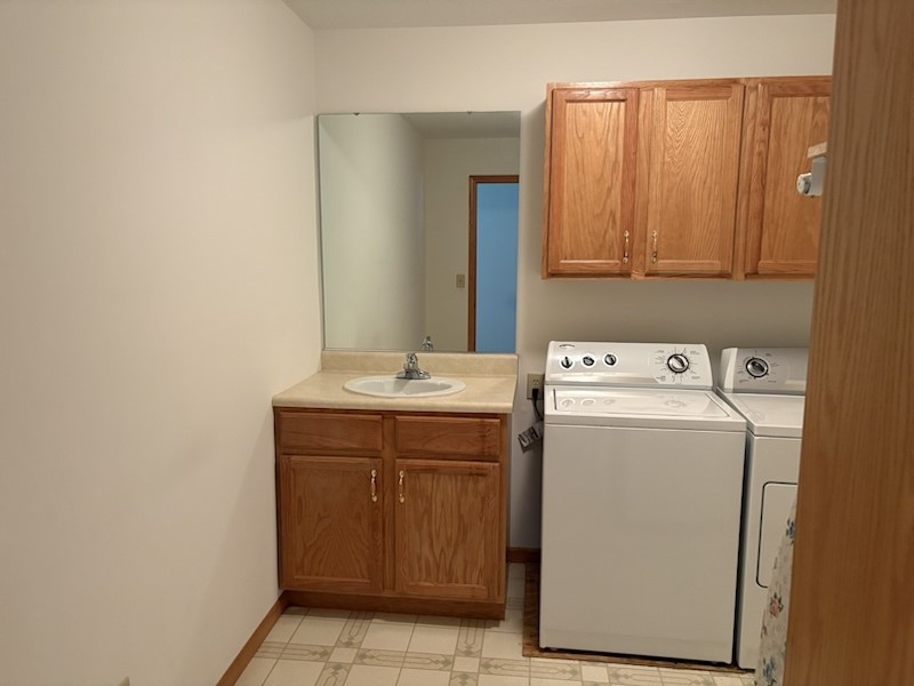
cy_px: 343
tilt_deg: -8.4
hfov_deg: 67.3
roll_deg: +0.2
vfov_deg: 53.1
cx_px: 457
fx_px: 687
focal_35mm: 26
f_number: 1.6
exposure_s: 1/60
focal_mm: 5.96
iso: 320
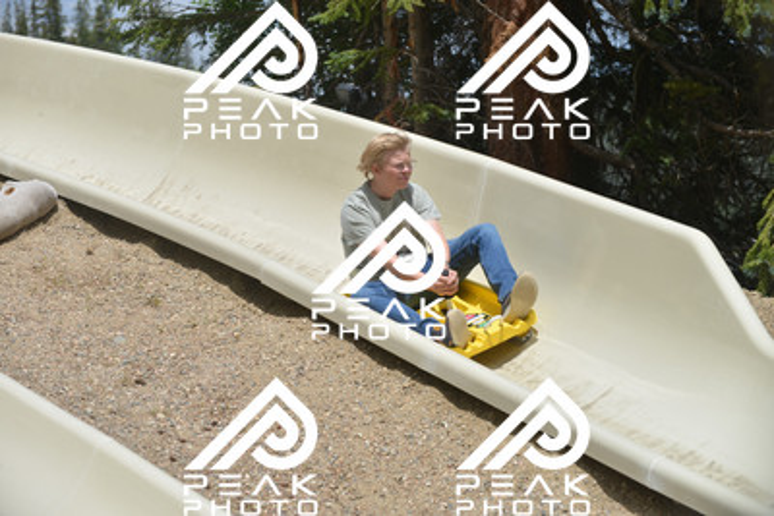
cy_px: 258
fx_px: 2624
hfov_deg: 16.8
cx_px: 387
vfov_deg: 11.2
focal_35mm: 122
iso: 110
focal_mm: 122
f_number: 6.3
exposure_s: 1/800
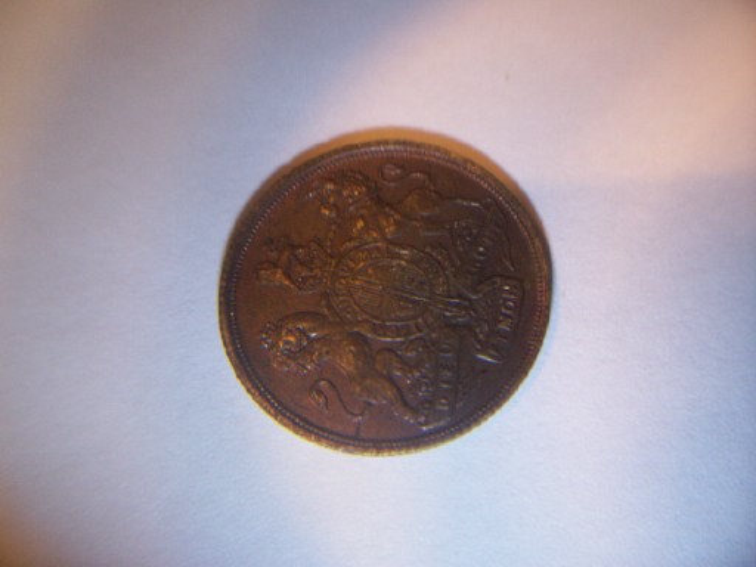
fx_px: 743
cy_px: 284
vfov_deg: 41.8
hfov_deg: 54.0
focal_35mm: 34
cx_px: 378
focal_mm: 5.6
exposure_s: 1/25.9
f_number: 2.7
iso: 160
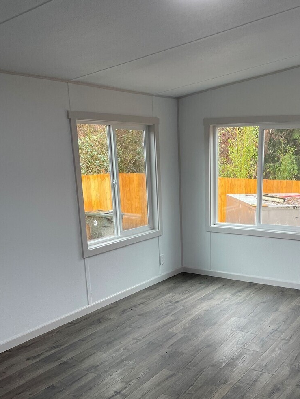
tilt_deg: -16.8
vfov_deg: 47.8
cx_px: 215
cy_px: 279
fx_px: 439
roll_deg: +0.8
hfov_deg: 37.0
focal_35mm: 38
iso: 80
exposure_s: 1/60
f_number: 1.6
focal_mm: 4.2
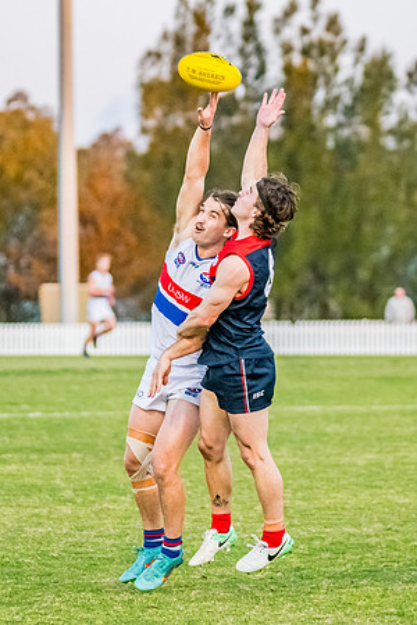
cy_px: 280
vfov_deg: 6.4
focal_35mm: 320
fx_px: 5554
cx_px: 203
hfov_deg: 4.3
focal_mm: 180
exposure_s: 1/1600
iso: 4500
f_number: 4
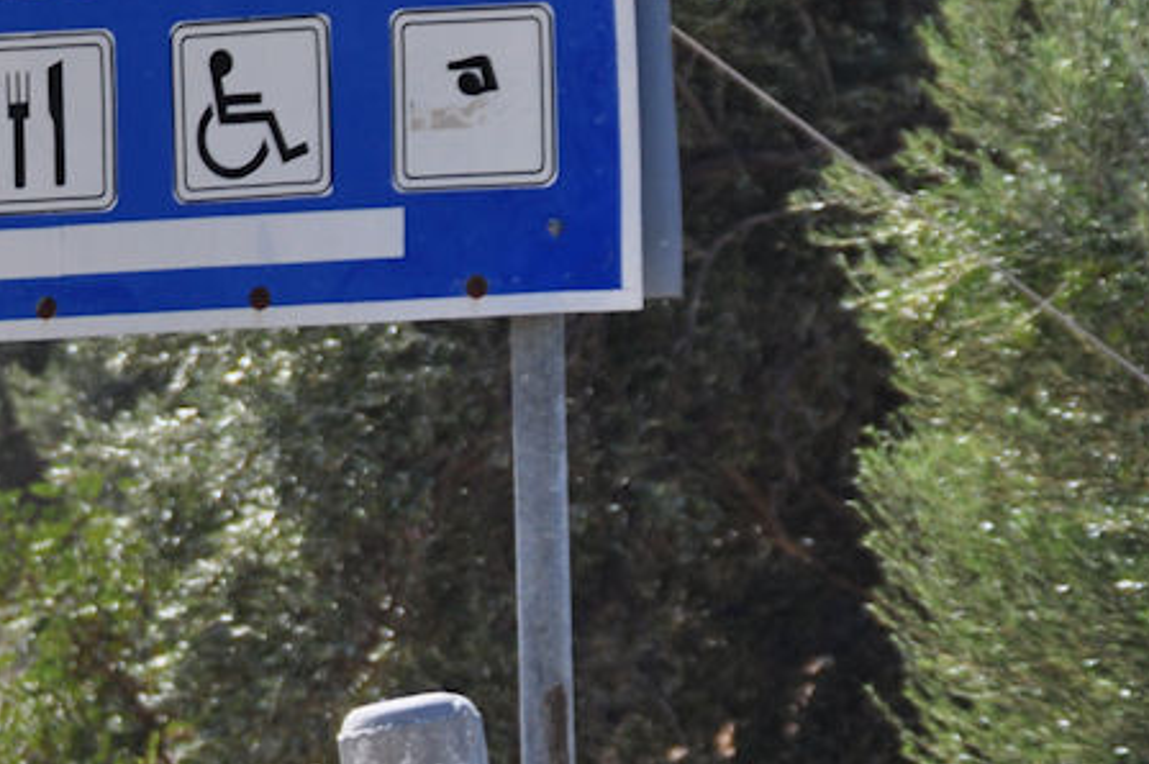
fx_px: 25609
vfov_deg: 1.7
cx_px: -26
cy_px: 104
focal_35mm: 803
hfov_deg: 2.6
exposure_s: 1/320
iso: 200
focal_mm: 200
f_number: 9
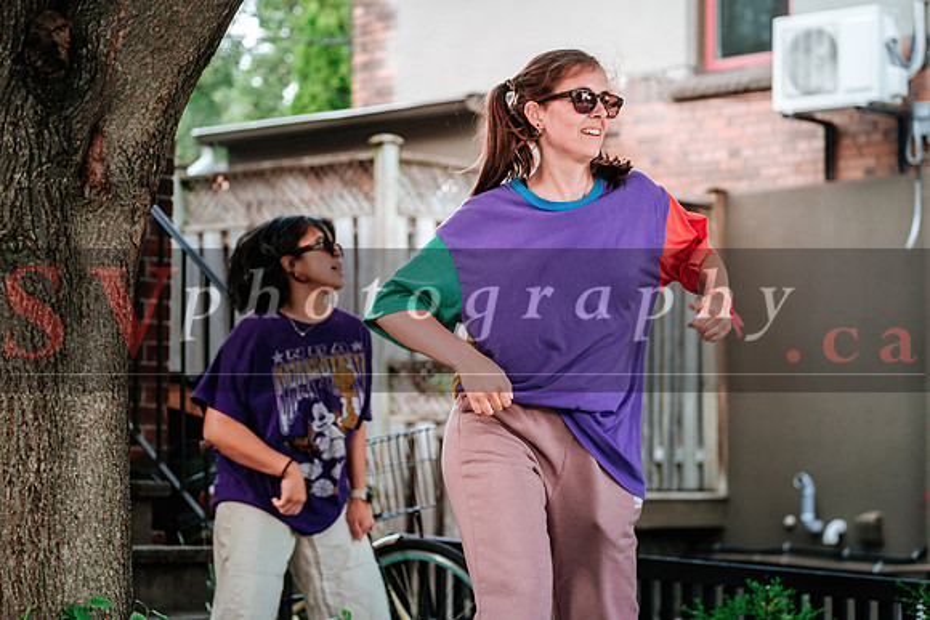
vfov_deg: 14.9
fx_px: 2377
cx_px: 465
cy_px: 310
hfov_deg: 22.1
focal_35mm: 92
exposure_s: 1/200
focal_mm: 61
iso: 800
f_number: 2.8
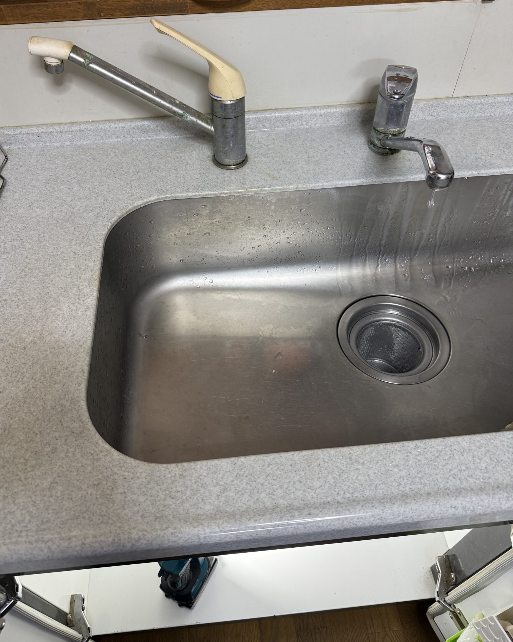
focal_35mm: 26
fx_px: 494
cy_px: 290
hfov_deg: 54.9
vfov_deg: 65.9
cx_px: 246
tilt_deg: -49.6
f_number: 1.78
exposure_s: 1/60
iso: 160
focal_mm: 6.76
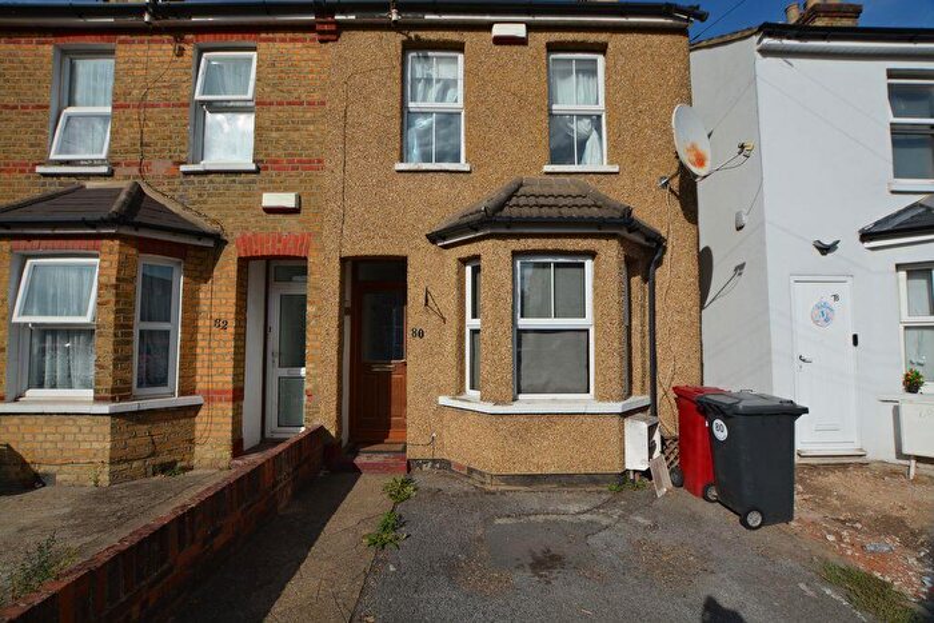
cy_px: 312
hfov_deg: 100.4
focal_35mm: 15
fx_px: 389
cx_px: 467
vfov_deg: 77.4
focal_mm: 10
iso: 100
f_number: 9
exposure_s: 1/400
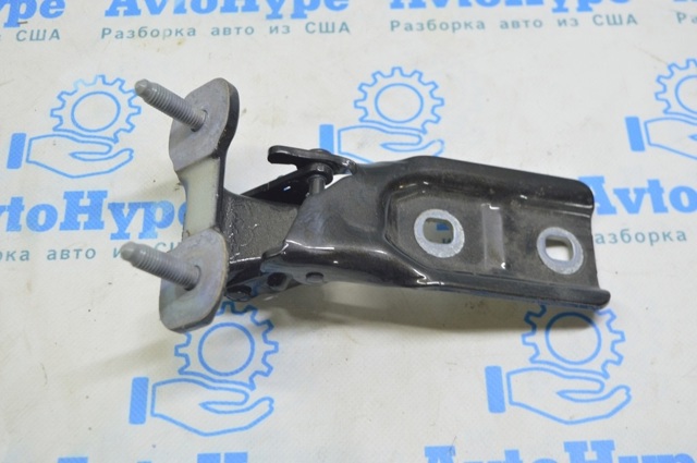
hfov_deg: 42.4
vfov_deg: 28.9
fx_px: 899
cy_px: 232
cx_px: 348
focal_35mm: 46
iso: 400
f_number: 5.6
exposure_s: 1/20
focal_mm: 31
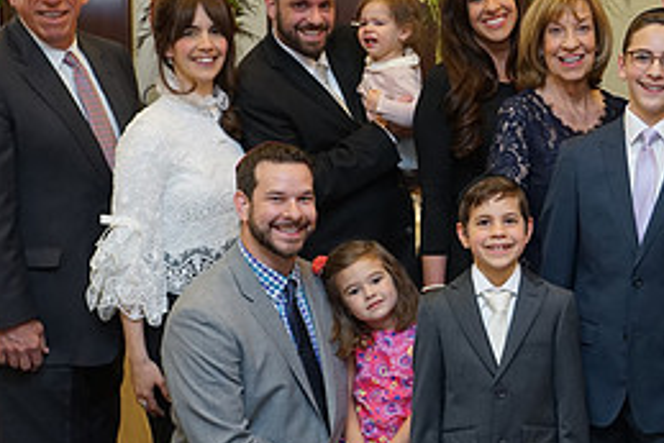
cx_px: 567
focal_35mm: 76
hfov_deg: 26.0
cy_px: 155
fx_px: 1403
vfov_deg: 17.9
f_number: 5
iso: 1250
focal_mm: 34
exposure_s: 1/100
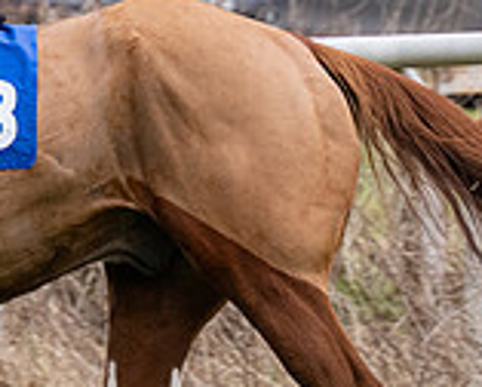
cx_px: -5
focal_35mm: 1118
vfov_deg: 1.4
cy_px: 39
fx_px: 15968
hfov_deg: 1.7
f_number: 5
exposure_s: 1/500
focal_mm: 180
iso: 800
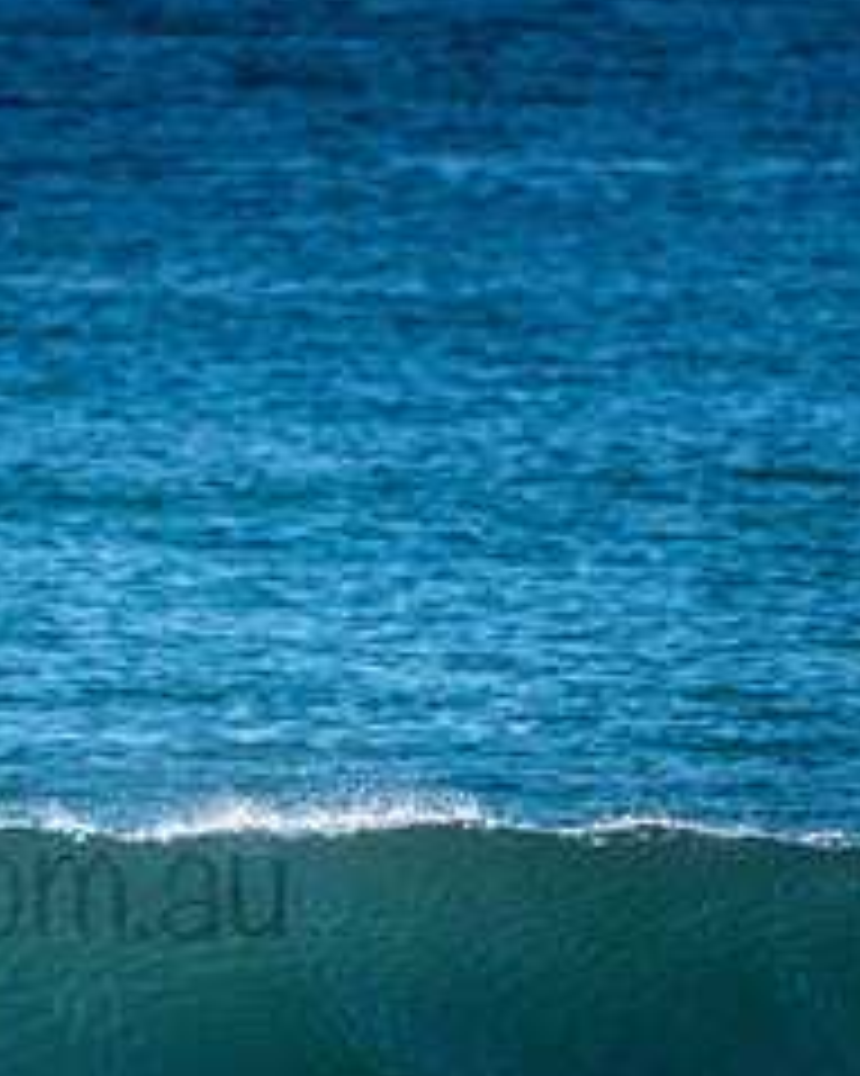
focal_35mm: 1397
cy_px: 1031
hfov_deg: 1.1
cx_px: -138
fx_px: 44475
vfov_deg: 1.4
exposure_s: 1/2000
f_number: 5.6
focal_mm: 500
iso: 250
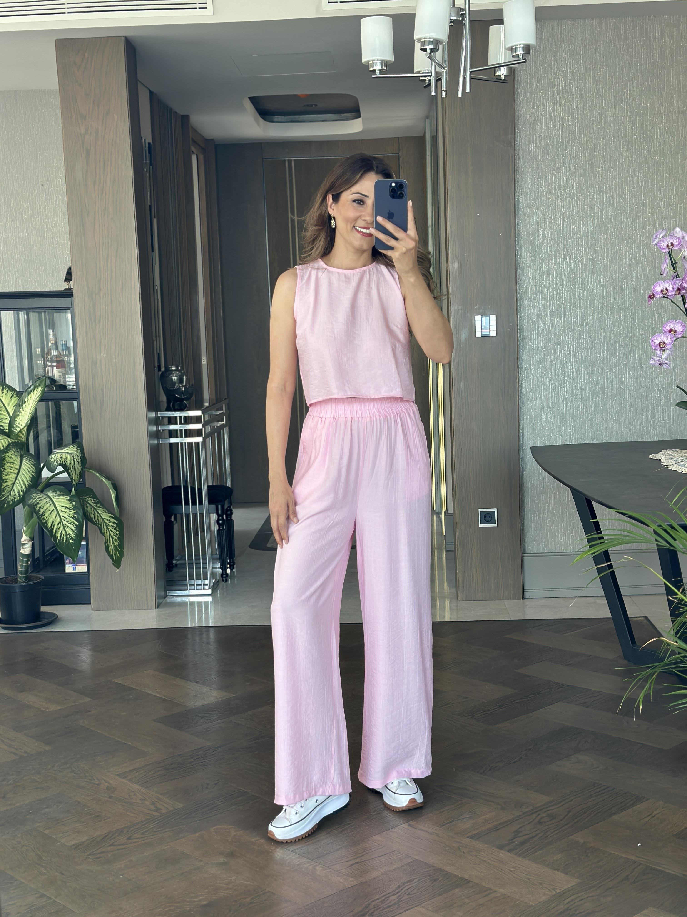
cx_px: 344
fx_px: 1270
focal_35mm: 48
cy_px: 458
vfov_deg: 39.7
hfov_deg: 30.3
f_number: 1.78
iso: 125
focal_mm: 6.86
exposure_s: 1/61
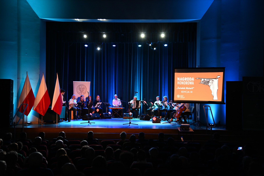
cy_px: 88
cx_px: 132
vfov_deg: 28.1
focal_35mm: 48
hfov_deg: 41.1
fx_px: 352
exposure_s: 1/160
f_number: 4
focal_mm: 48
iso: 5600
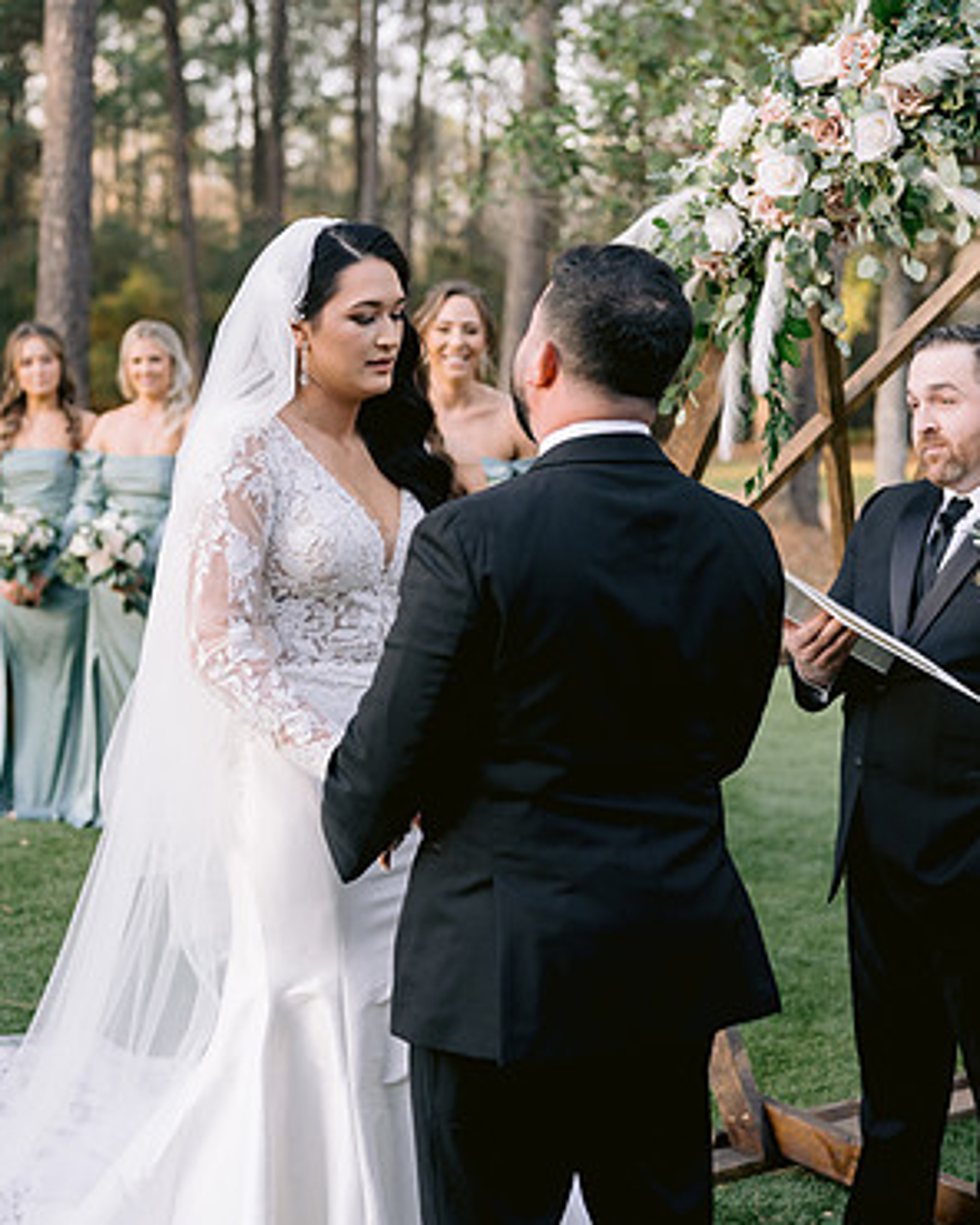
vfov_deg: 33.0
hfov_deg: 26.7
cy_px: 583
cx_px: 487
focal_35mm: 57
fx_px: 2067
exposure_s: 1/500
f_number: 2.8
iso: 400
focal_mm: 50
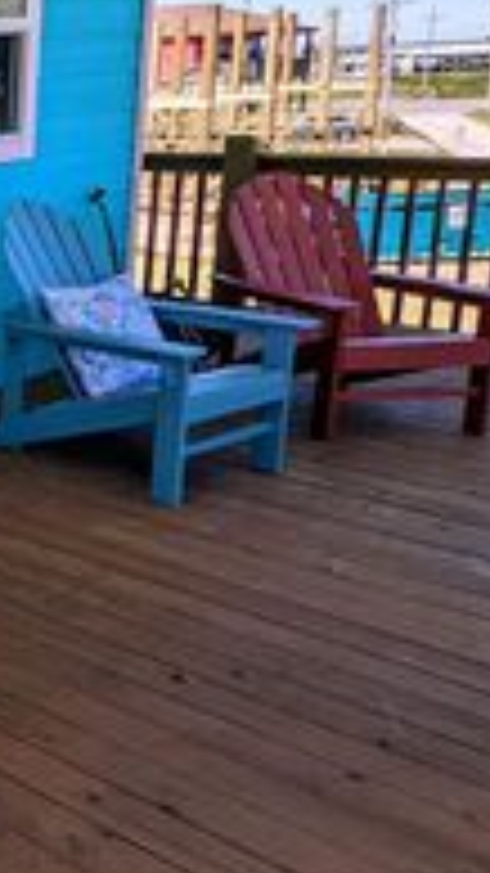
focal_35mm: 45
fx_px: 1040
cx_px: -521
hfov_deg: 17.6
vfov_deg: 45.0
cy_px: 310
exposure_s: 1/1661
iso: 52
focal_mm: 2.35
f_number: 2.2
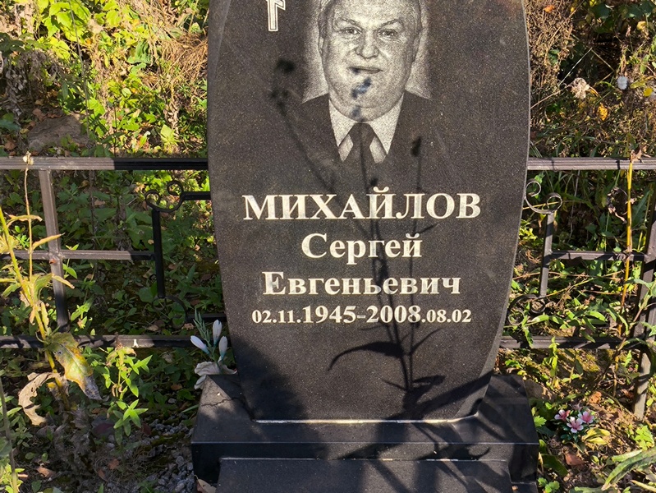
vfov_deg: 29.1
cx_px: 328
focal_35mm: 50
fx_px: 948
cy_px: 246
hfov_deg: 38.2
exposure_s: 1/721
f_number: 1.7
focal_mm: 4.71
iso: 50
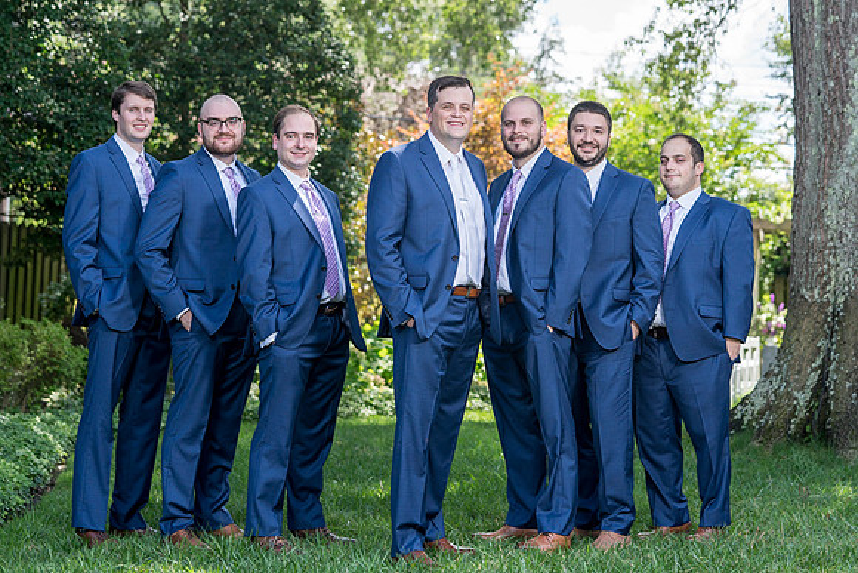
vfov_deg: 15.6
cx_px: 427
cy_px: 243
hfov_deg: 23.2
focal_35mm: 88
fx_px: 2094
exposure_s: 1/200
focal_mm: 75
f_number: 4
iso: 100
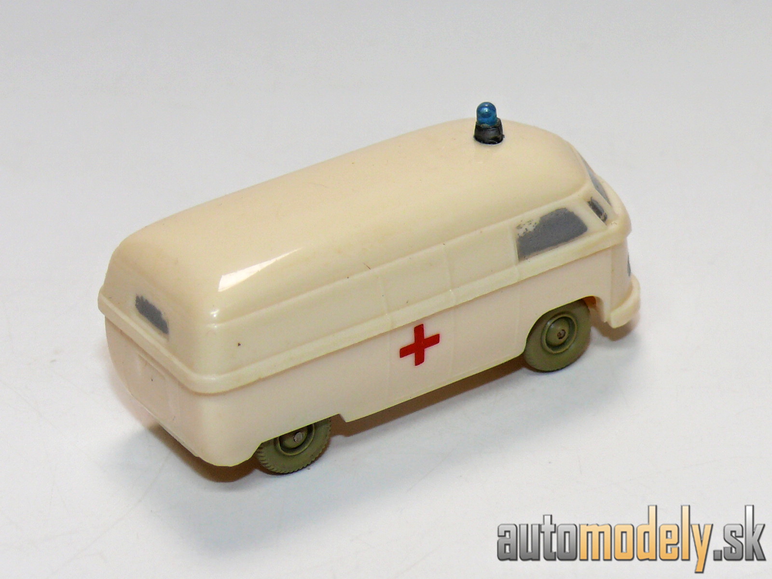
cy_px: 290
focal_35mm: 132
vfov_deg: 11.2
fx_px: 2944
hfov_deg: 14.9
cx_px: 386
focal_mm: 15.7
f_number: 4
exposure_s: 1/30
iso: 100
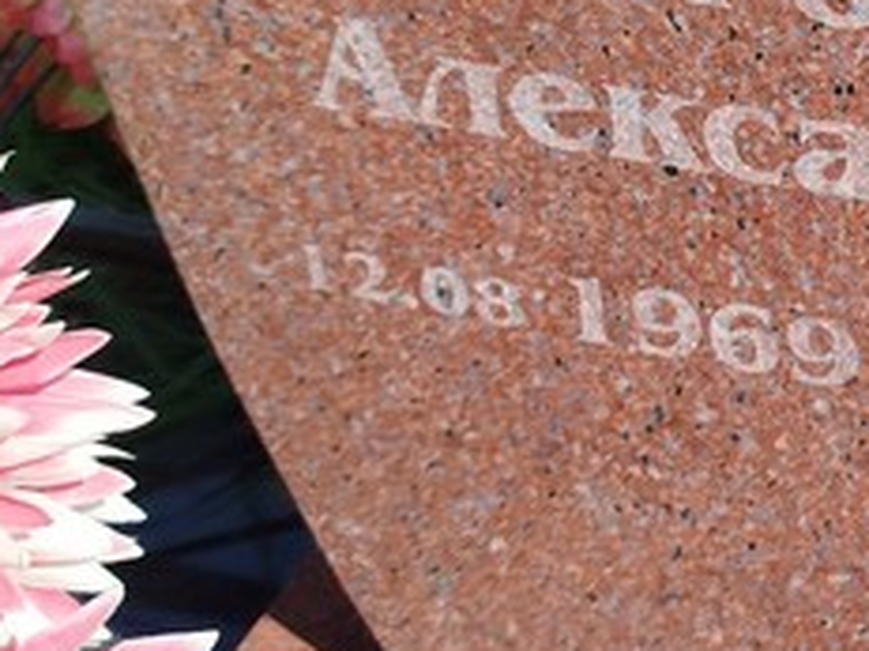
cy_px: 203
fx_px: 2083
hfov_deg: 21.8
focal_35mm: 83
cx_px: 1042
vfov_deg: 17.7
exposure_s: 1/904
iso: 50
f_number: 1.7
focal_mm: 5.31
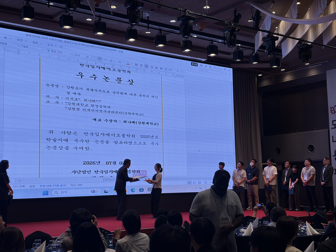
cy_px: 126
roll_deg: +1.3
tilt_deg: +6.9
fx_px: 505
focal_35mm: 52
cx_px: 168
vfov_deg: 28.0
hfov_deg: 36.8
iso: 32
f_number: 1.6
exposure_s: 1/120
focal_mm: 5.96
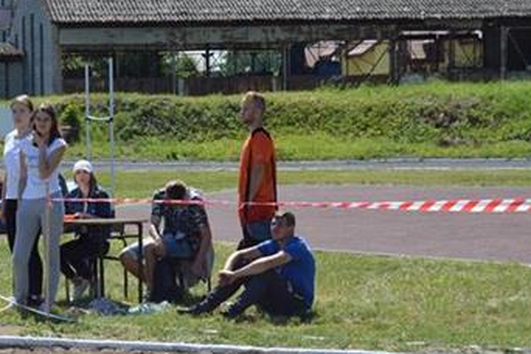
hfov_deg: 15.5
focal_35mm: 131
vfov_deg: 10.5
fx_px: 1932
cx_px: 84
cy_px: 252
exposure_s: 1/1250
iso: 400
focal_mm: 46
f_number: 5.6
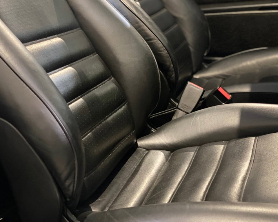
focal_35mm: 55
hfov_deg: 34.2
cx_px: 140
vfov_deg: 27.6
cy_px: 110
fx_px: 452
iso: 500
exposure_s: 1/15
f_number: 2
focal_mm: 6
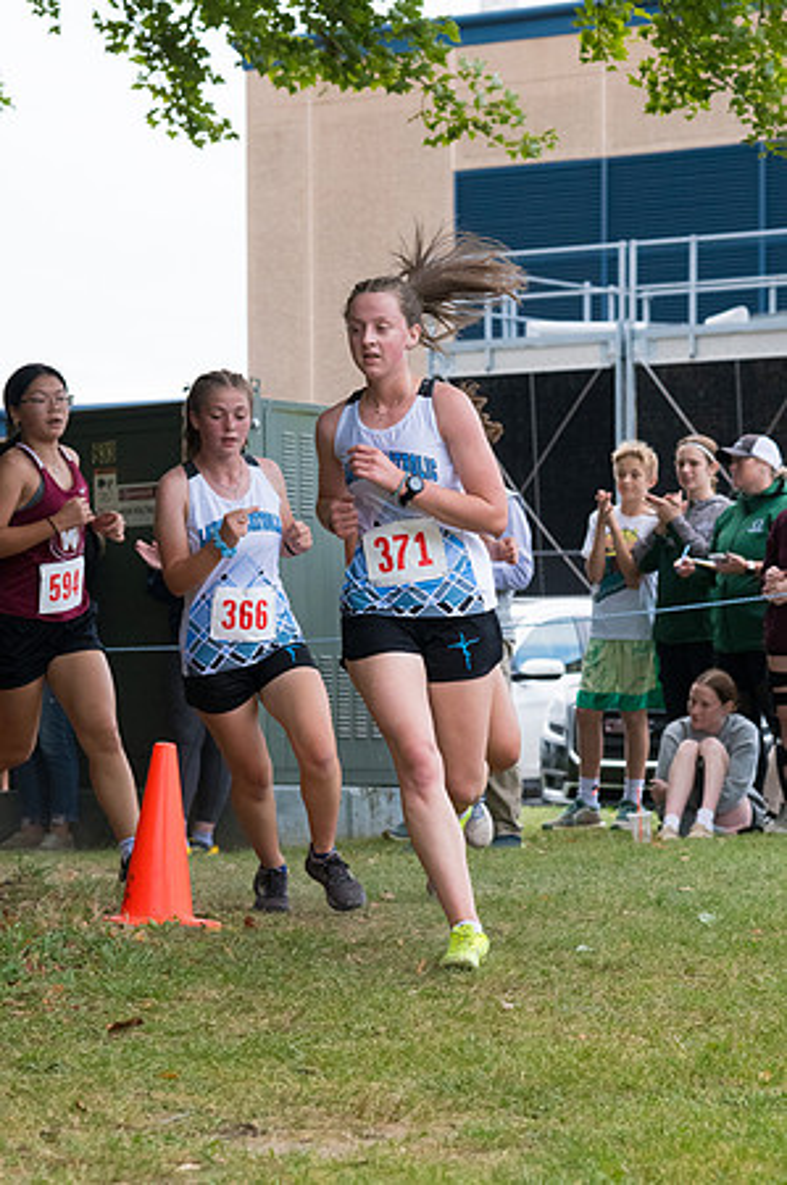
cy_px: 592
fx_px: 4174
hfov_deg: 10.8
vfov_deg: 16.2
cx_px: 394
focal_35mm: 127
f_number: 5.6
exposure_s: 1/1250
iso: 2000
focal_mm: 85
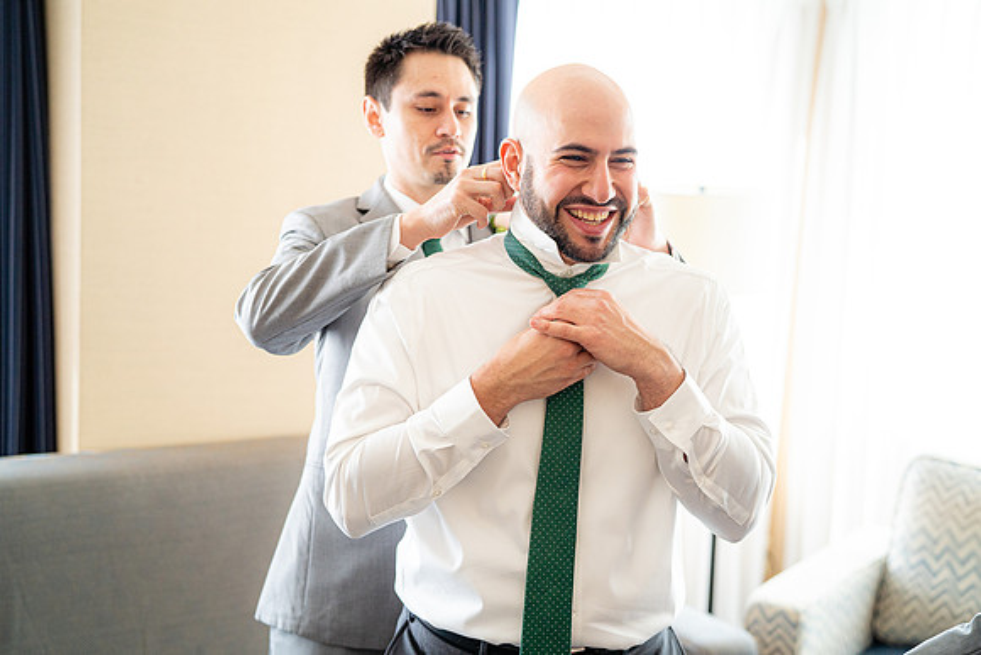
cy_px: 317
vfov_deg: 26.2
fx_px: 1406
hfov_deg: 38.5
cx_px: 504
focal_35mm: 52
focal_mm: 50
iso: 800
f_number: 2.2
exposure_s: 1/200
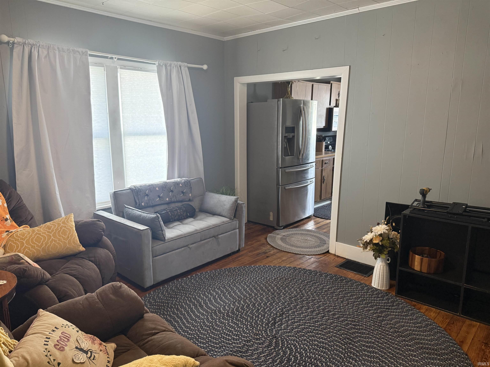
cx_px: 245
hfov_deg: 71.6
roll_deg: +0.1
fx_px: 340
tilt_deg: -10.2
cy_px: 184
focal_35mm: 24
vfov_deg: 56.8
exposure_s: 1/60
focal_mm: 6.76
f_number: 1.78
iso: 250
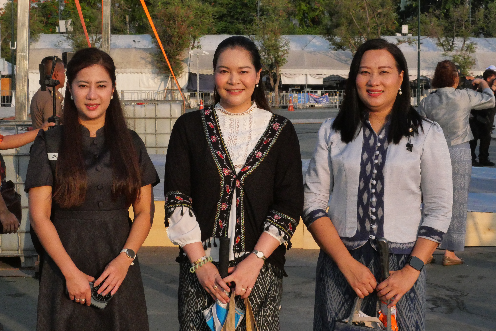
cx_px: 248
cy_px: 166
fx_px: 1282
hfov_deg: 21.9
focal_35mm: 93
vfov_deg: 14.7
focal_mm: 45
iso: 4000
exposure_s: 1/2000
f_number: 14
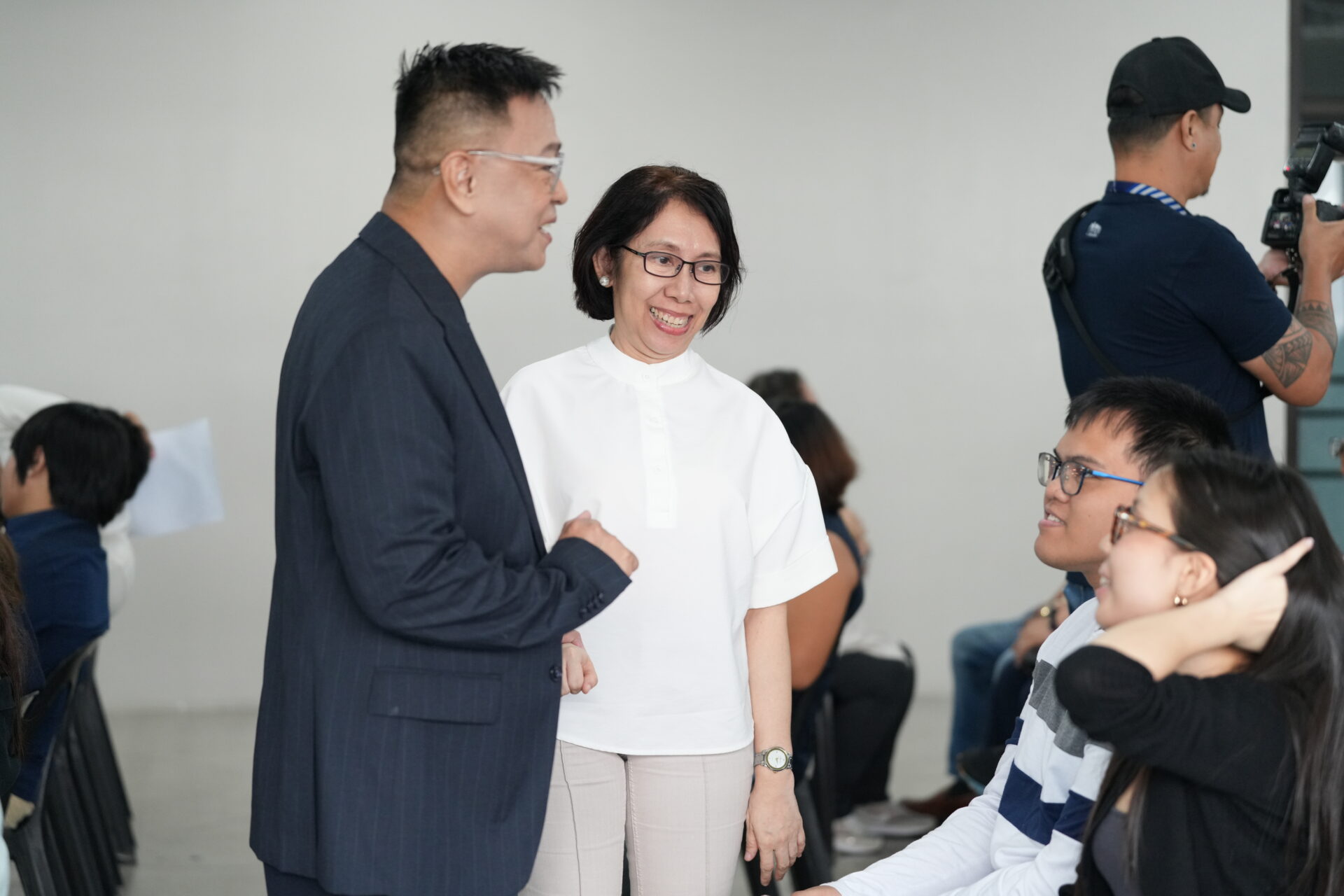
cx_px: 672
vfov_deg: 17.1
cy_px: 448
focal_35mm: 80
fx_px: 2986
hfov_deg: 25.4
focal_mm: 80
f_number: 2.8
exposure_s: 1/200
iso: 2000
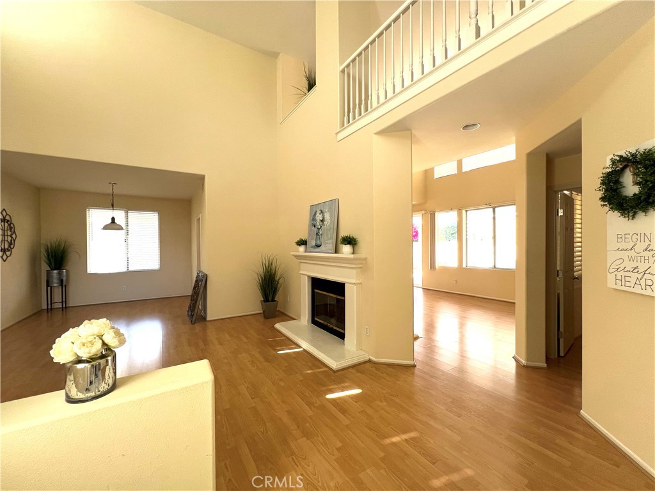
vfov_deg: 89.9
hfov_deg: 106.2
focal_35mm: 13
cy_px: 246
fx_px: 246
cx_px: 328
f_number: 1.8
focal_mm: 1.57
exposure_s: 1/99
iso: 80
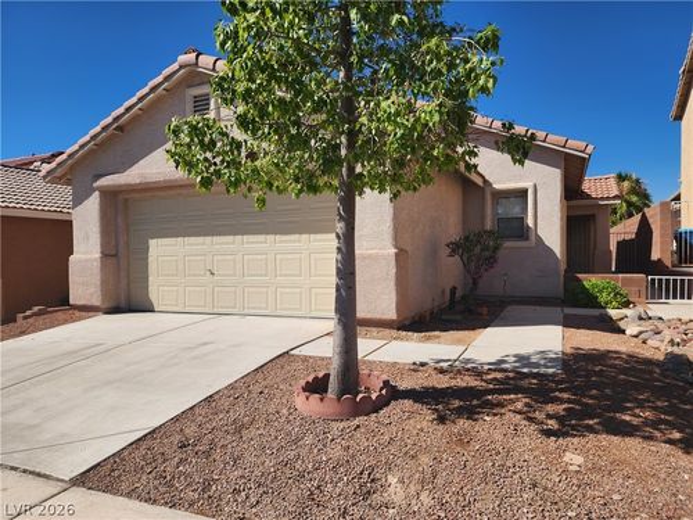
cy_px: 260
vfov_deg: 58.9
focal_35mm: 23
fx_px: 460
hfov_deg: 73.9
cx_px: 346
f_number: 1.8
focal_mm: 6.4
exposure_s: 1/1272
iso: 12
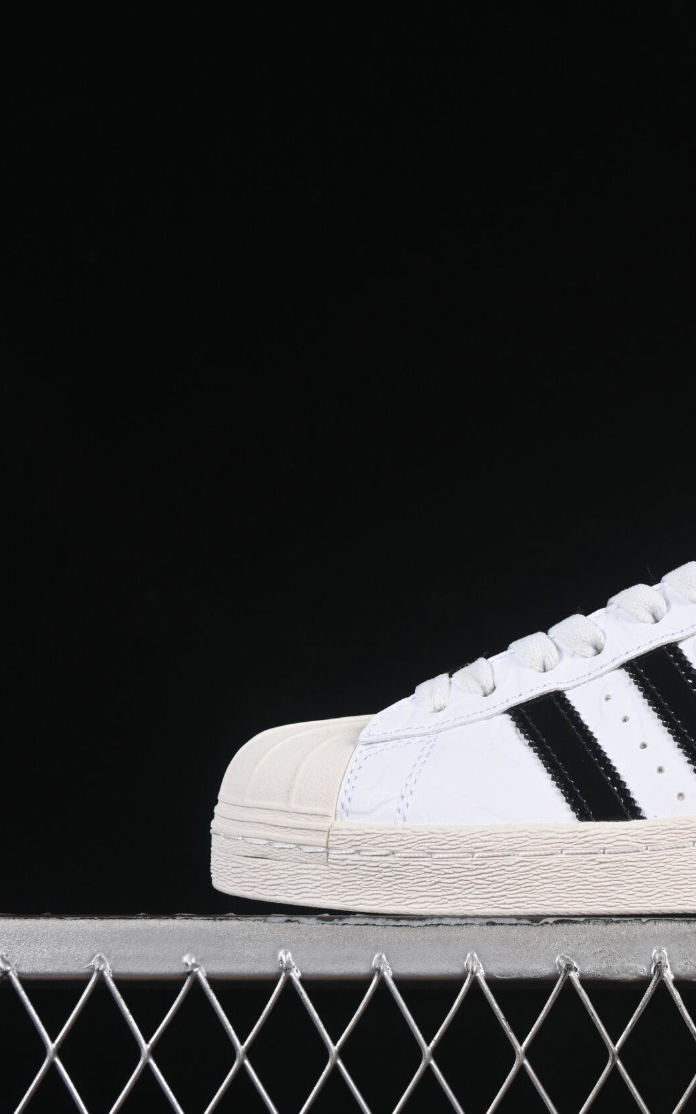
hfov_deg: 11.0
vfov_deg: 17.8
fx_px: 3552
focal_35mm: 117
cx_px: 780
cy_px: 556
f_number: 8
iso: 160
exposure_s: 1/60
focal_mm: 50
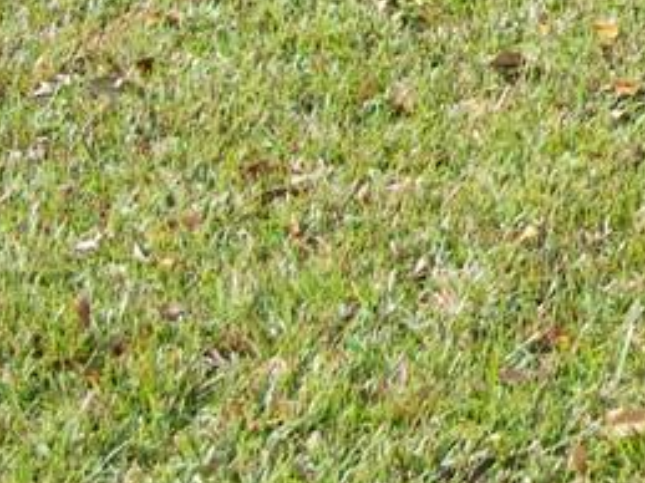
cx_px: 1574
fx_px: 3911
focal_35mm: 210
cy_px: -784
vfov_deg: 6.6
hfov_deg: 8.6
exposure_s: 1/200
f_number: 5.6
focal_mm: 17
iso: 200
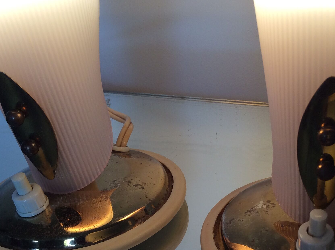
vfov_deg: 28.7
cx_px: 210
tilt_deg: -31.4
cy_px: 179
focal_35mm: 50
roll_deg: +3.3
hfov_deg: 38.0
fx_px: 483
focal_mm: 3.3
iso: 40
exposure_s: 1/100
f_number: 2.4
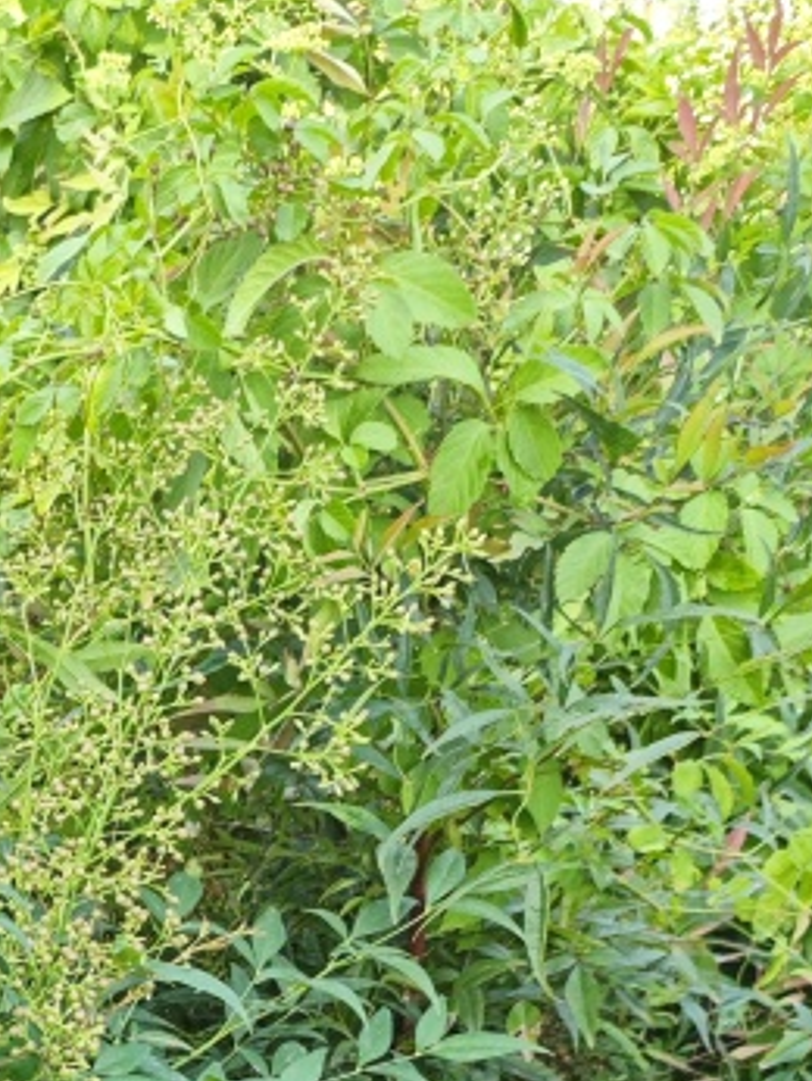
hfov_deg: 18.5
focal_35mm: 74
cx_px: -240
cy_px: 1457
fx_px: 2312
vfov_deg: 23.0
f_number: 1.6
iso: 50
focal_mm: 5.84
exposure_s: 1/237
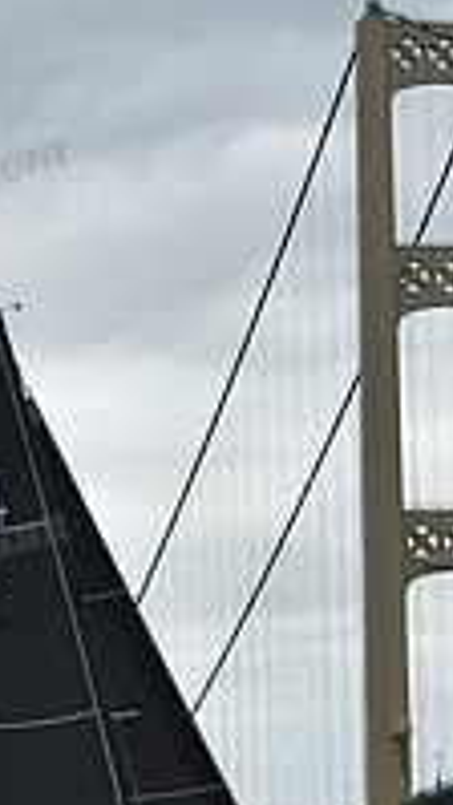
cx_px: 277
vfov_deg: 10.0
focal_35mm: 214
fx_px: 4568
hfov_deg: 5.7
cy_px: 740
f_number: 7.1
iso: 250
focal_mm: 70
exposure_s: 1/800
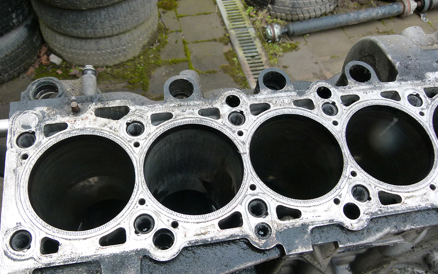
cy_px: 146
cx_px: 219
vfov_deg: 39.4
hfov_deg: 59.7
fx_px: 382
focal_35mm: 32
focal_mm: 5.3
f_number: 4
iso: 160
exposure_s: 1/160
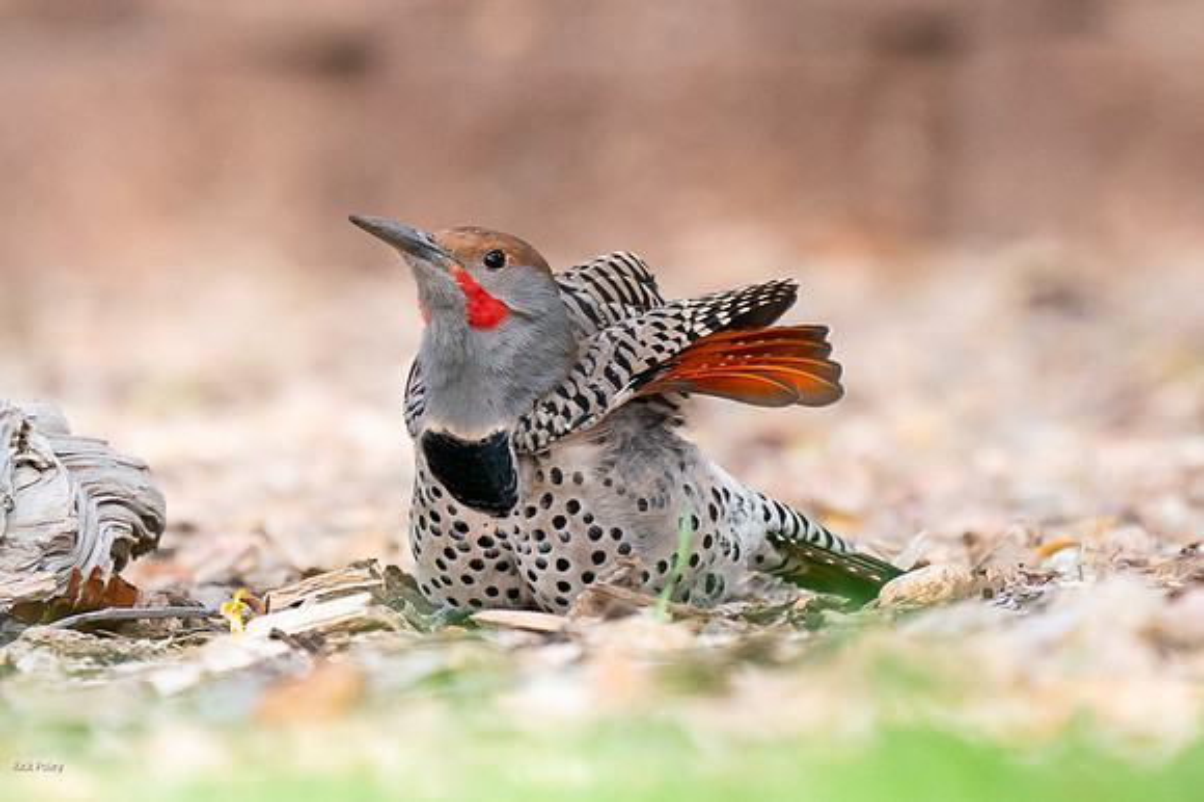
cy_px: 317
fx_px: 38457
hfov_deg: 1.8
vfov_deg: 1.2
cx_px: 573
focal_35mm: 1151
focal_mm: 600
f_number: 7.1
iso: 4000
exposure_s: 1/2000
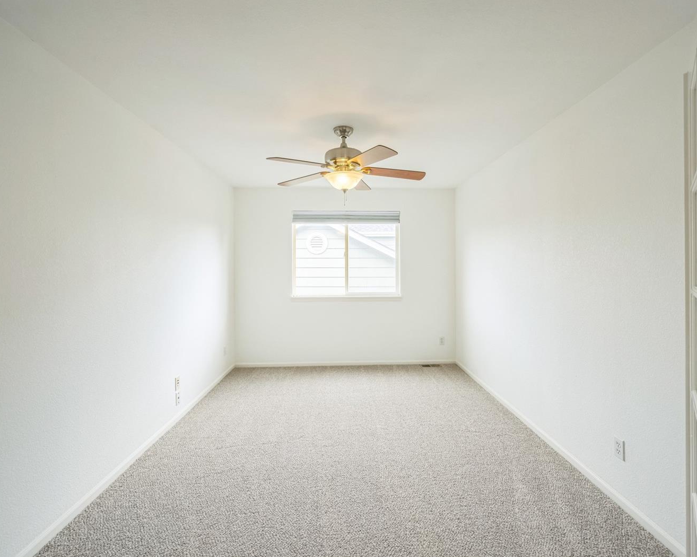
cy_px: 279
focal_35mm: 16
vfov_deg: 80.4
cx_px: 359
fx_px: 330
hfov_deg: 93.1
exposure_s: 1/100
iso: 400
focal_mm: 14
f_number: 7.1
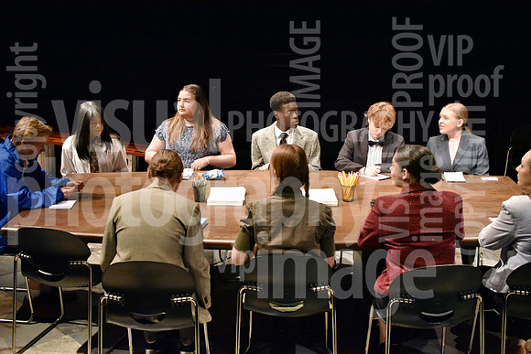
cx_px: 266
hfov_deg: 39.6
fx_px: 738
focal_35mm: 50
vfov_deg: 27.0
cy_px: 177
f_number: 6.3
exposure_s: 1/200
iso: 4500
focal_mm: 50
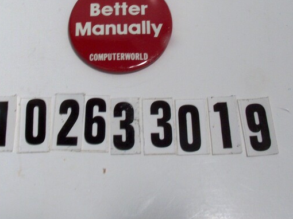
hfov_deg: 33.2
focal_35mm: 58
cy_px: 74
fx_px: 491
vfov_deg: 25.1
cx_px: 121
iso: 100
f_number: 11.3
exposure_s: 1/4
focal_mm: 7.6
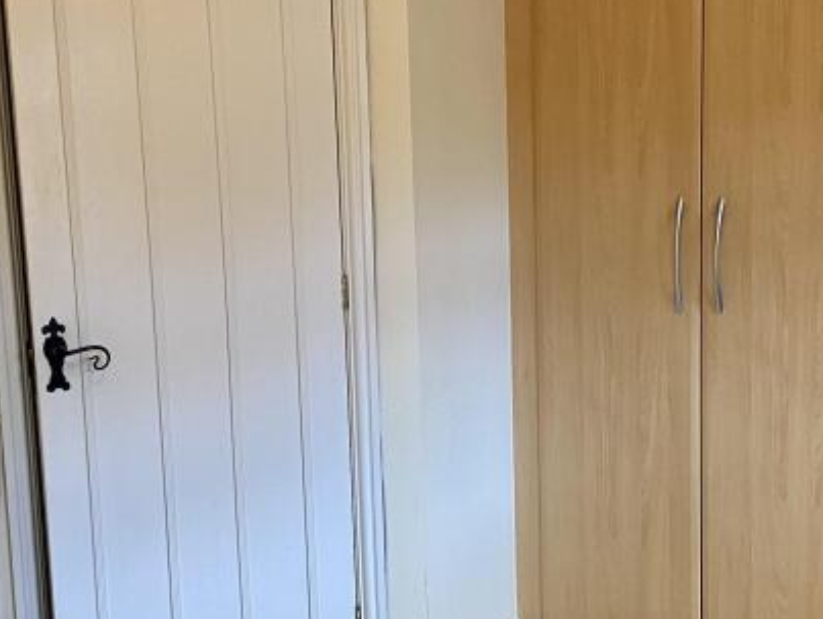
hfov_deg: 29.4
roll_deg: +1.2
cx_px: 429
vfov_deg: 22.2
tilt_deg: -10.4
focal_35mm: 66
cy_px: 415
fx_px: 1571
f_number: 1.8
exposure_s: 1/50
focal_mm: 4.25
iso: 80
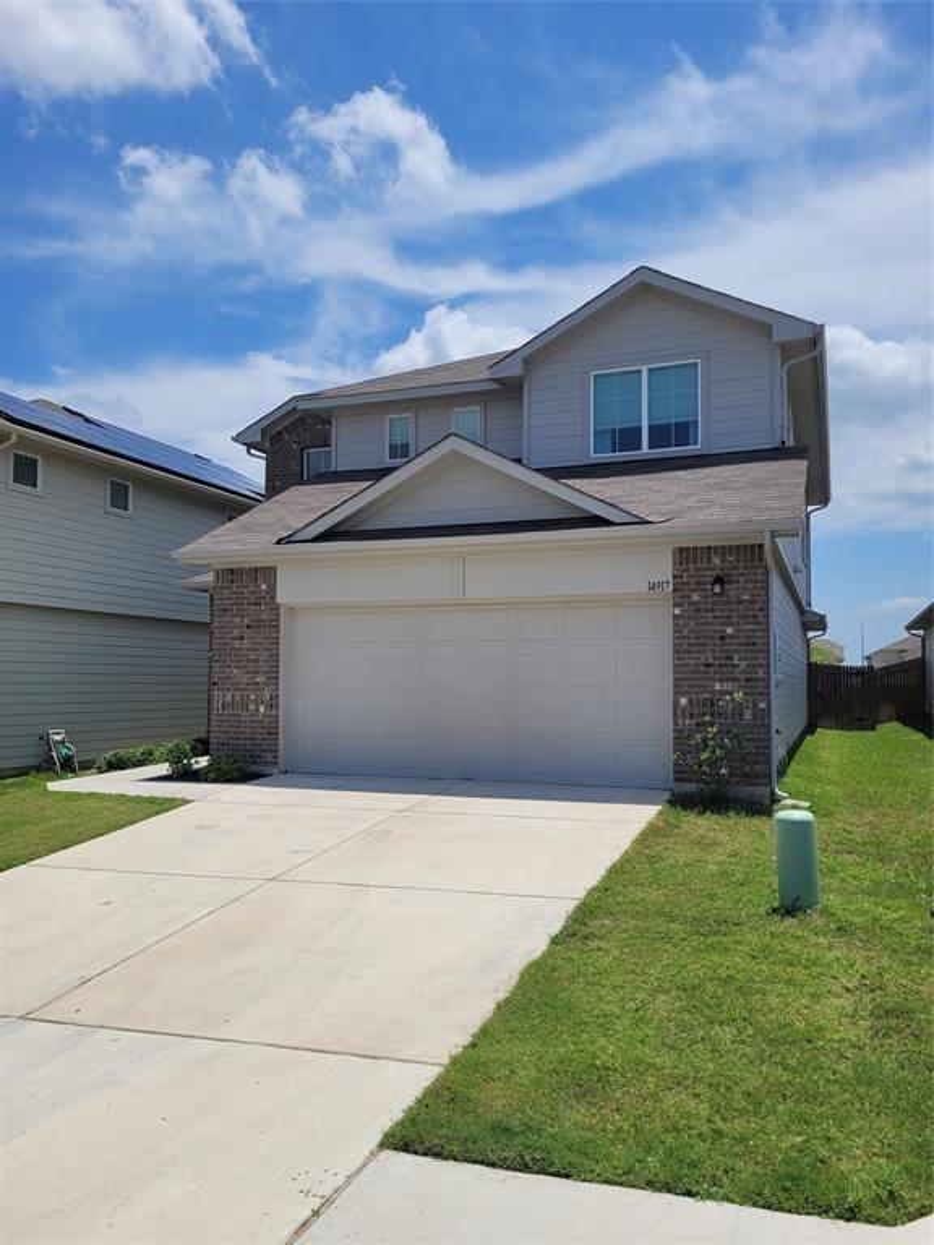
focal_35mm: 26
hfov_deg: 53.1
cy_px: 622
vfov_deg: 67.3
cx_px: 467
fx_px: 935
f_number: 1.8
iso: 40
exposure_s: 1/4554
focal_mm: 5.4
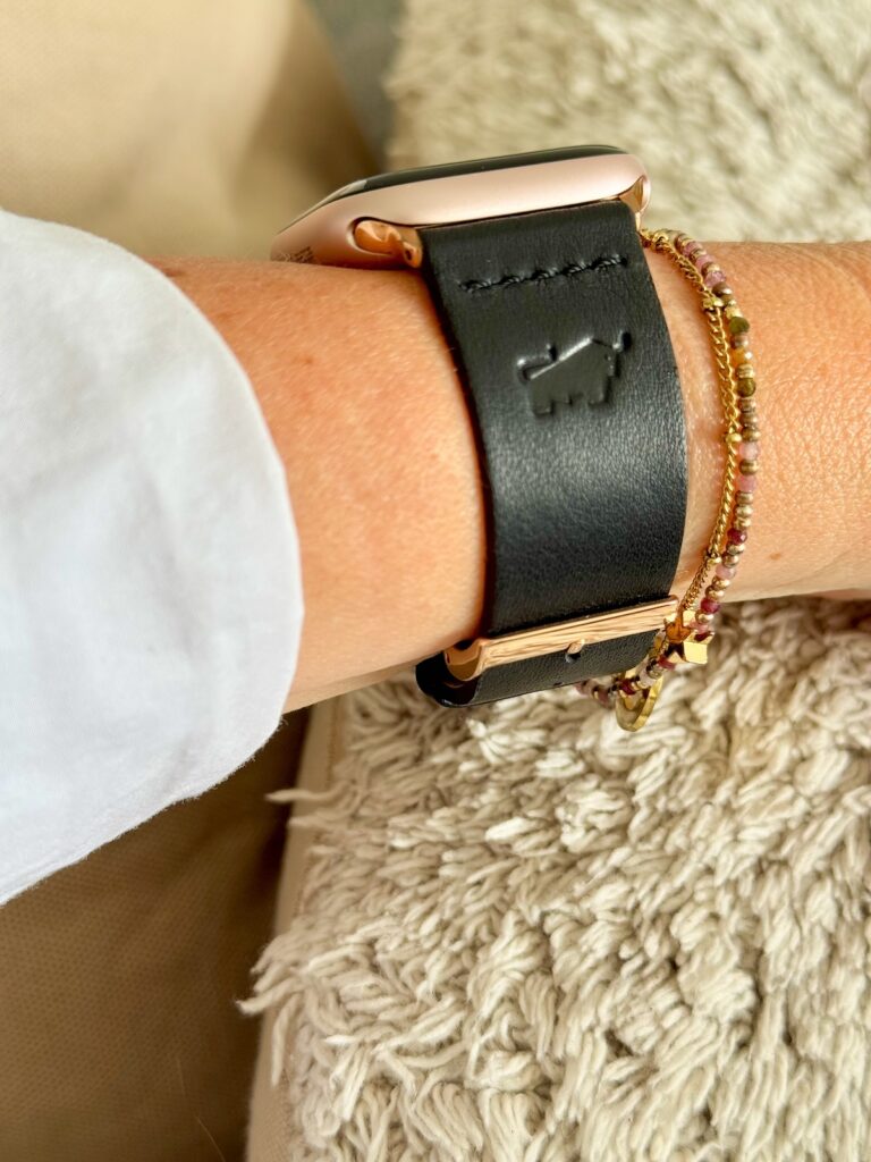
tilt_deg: -42.3
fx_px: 1610
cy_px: 581
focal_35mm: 48
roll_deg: -6.8
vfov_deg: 39.7
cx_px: 436
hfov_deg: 30.3
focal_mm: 6.76
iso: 64
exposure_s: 1/121
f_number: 1.78
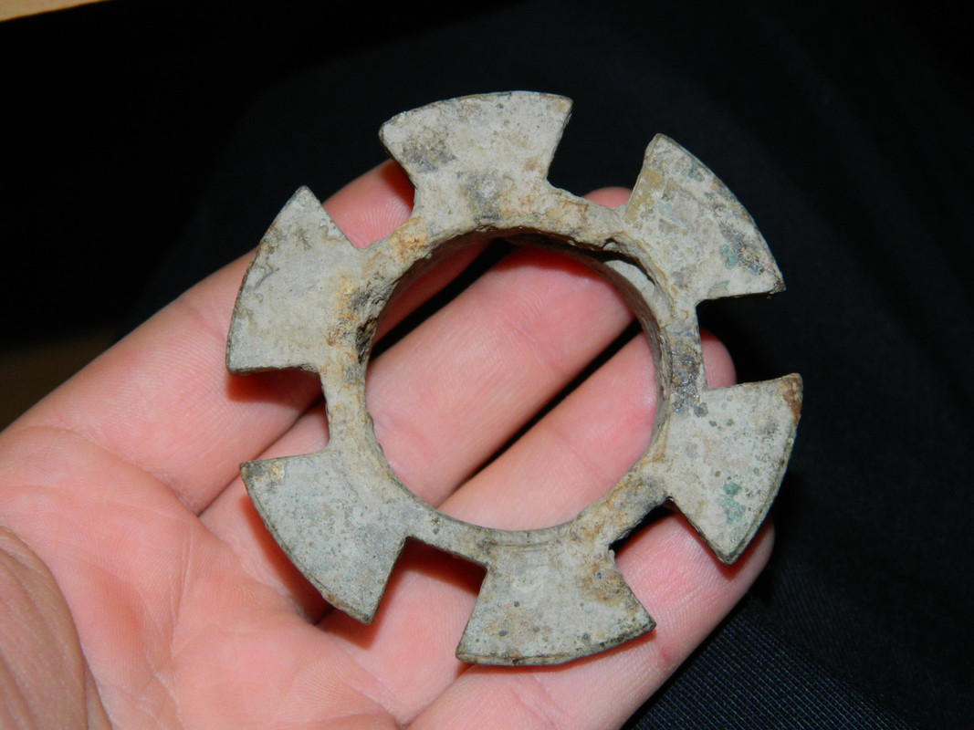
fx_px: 2363
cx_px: 487
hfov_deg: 23.3
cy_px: 365
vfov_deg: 17.6
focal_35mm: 84
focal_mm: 15.1
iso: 200
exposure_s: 1/50
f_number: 4.2
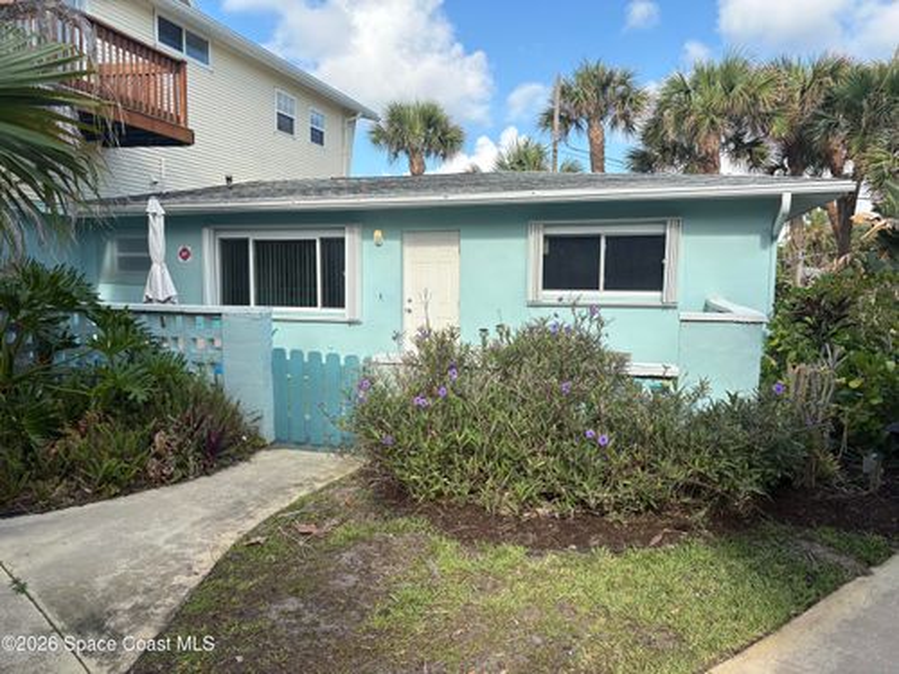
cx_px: 450
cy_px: 337
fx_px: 675
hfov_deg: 67.3
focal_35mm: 26
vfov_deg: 53.1
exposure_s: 1/1751
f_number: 1.6
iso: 50
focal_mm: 5.96
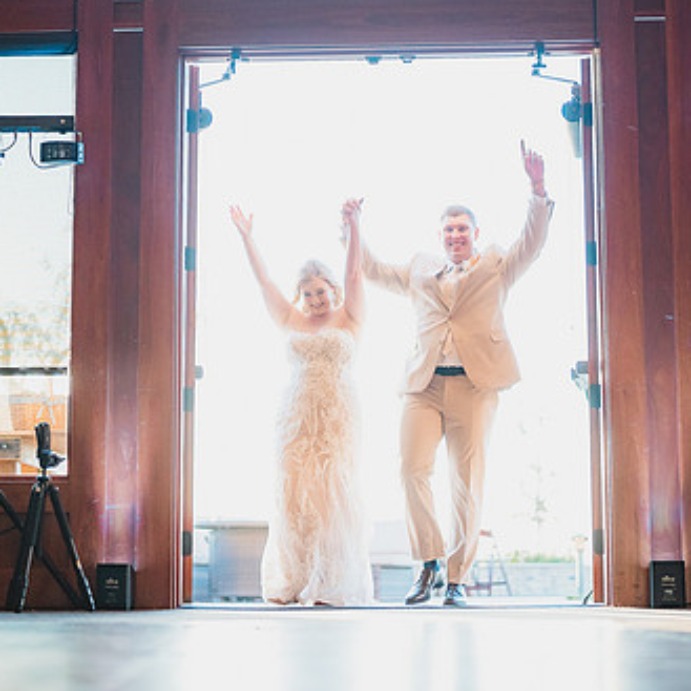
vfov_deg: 23.1
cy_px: 331
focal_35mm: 75
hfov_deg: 23.1
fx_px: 1694
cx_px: 326
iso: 1250
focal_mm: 50
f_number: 1.4
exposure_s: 1/3200
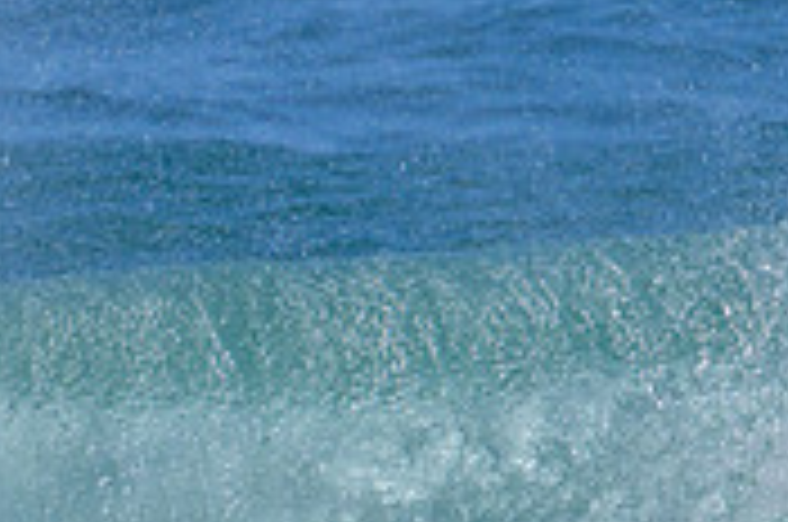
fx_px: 65874
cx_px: 460
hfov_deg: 0.7
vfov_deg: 0.5
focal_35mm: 3015
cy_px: 666
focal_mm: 800
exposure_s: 1/2000
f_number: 11
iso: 500
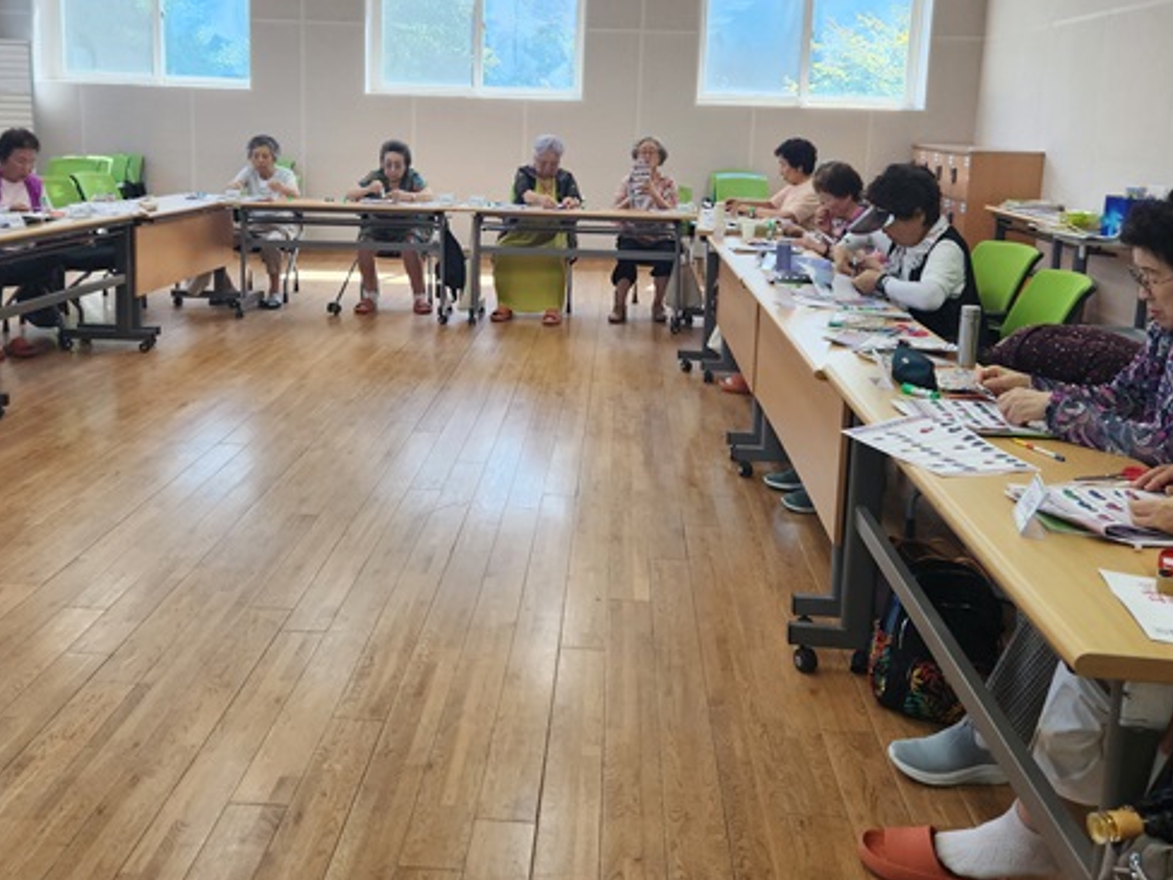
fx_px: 1118
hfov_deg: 55.3
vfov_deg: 42.1
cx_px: 538
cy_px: 261
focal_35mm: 33
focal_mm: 5.4
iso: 80
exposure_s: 1/180
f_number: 1.8
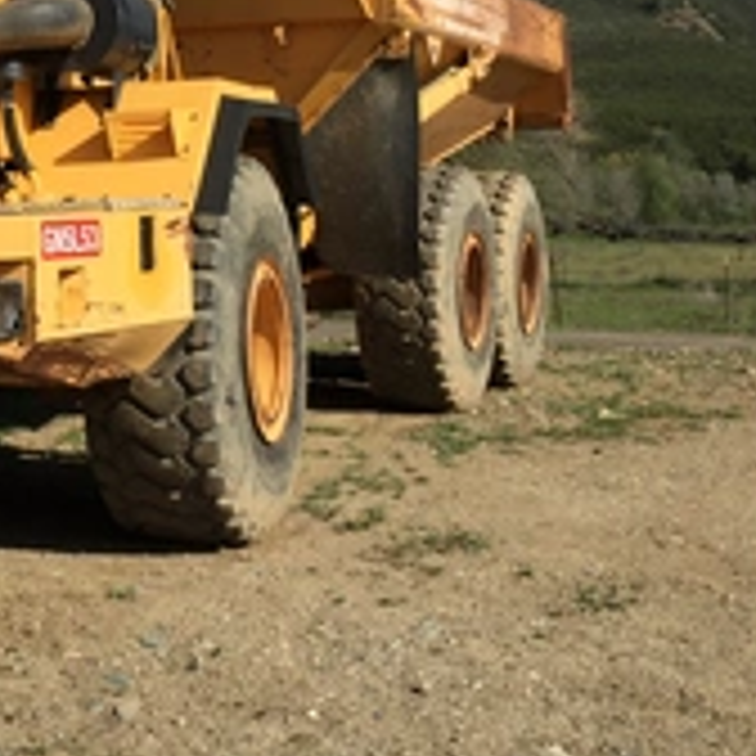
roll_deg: -0.5
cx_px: 32
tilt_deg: +1.0
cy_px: 135
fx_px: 1507
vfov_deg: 27.5
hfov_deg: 26.9
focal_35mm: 61
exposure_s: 1/2198
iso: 32
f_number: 2.2
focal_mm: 4.15
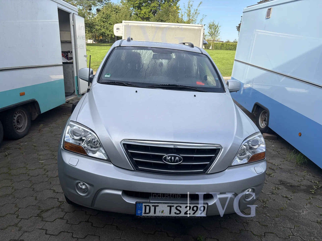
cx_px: 161
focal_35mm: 26
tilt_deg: -14.6
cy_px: 120
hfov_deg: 67.3
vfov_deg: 53.1
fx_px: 242
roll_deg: -4.5
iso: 50
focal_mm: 5.96
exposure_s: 1/973
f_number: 1.6
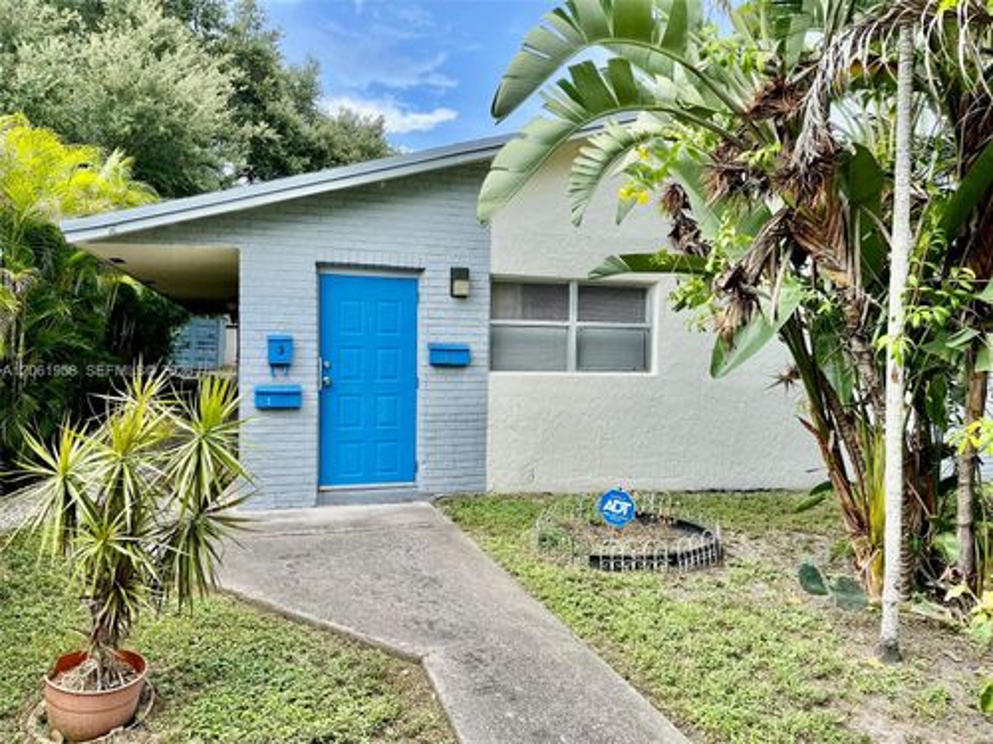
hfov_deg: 69.4
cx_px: 496
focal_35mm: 25
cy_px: 372
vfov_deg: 54.9
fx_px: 717
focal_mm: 5.1
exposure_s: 1/969
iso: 32
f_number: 1.6
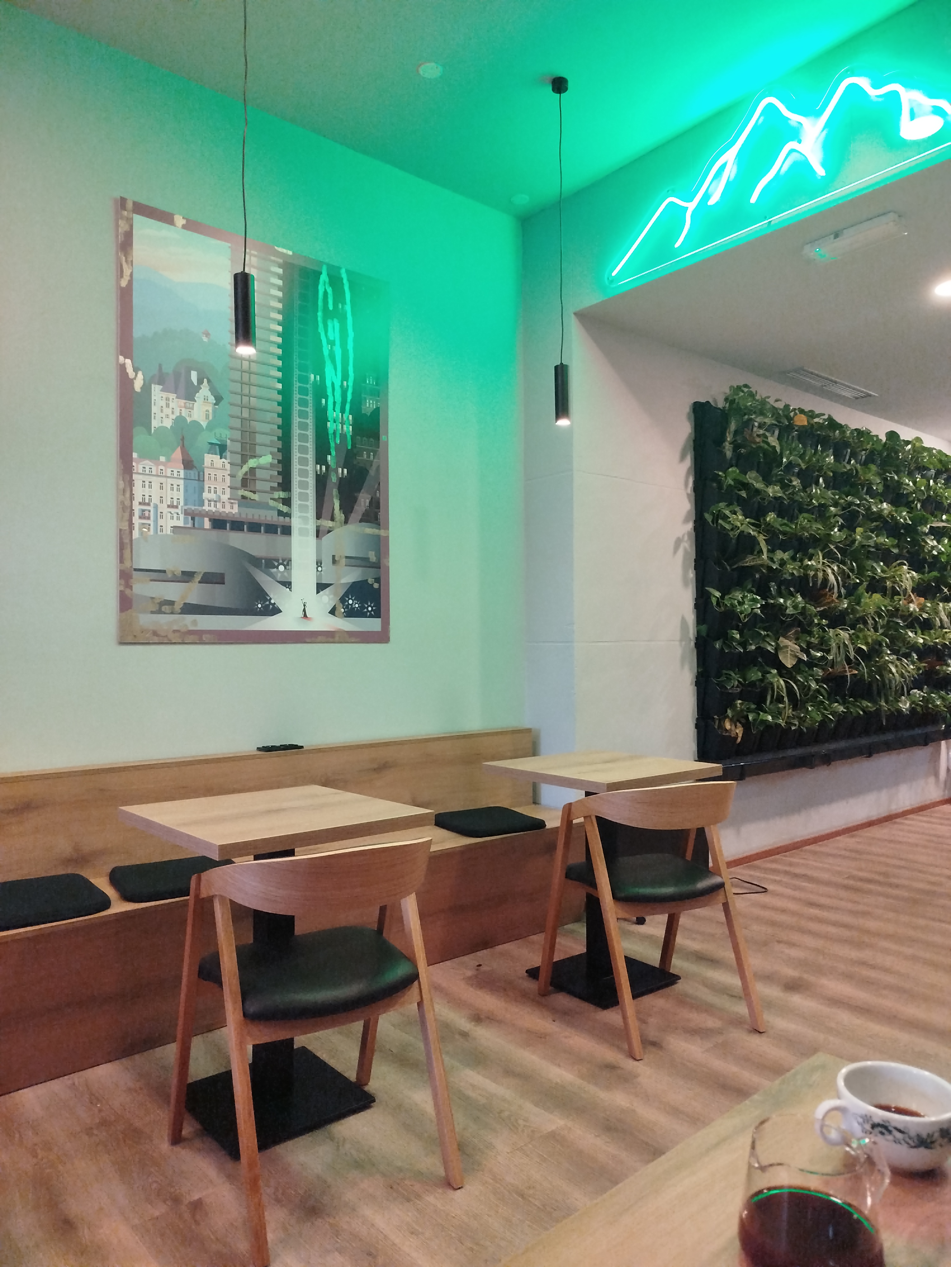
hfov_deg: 56.8
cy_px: 634
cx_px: 476
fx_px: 879
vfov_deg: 71.6
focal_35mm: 24
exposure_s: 1/33
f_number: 1.7
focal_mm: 5.31
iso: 250
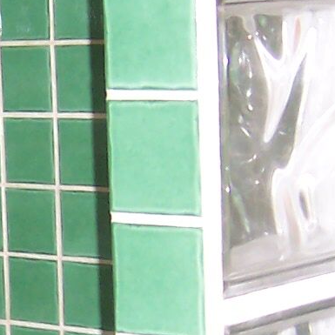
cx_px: -94
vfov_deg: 10.3
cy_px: 358
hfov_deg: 10.2
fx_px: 1839
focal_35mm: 168
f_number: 2.8
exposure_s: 1/60
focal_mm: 5.6
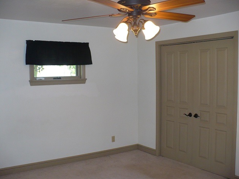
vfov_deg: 37.7
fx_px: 262
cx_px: 121
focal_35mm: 38
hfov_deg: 49.0
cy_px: 91
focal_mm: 6.1
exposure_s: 1/30
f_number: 2.8
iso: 160
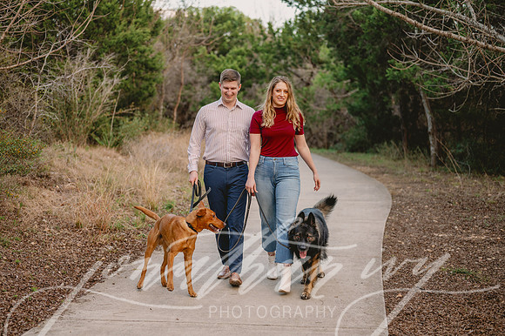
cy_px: 168
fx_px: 735
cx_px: 240
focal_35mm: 52
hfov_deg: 37.9
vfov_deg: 25.7
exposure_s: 1/400
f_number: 2
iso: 250
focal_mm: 50
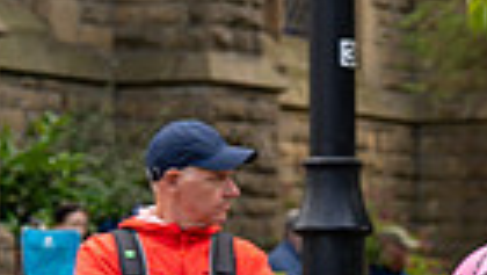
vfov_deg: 4.0
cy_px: 437
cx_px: 779
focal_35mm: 303
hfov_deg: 7.0
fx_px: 3916
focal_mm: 70
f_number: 3.2
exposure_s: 1/1000
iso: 400
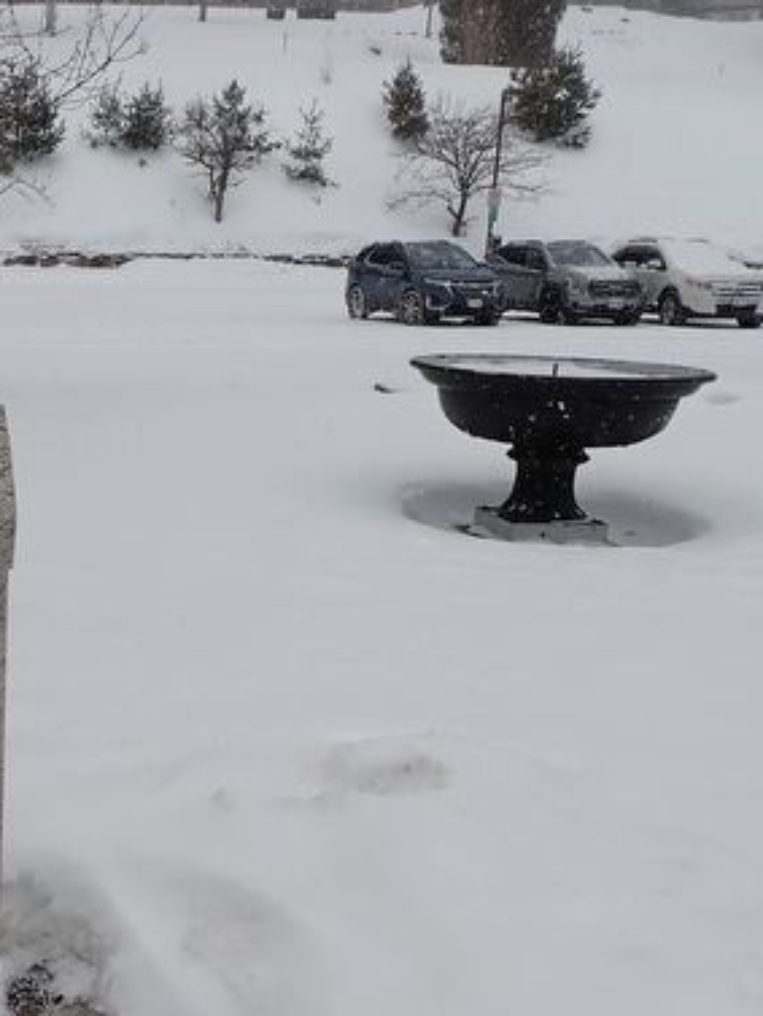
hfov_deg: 26.1
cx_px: -8
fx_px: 1557
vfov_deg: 35.8
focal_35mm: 53
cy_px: 682
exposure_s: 1/640
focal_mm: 4.5
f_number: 2.8
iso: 100
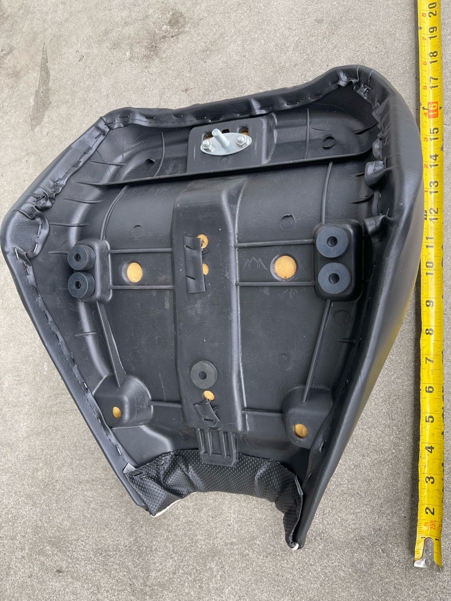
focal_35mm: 26
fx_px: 452
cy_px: 300
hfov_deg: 53.1
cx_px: 226
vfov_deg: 67.3
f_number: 1.6
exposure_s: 1/279
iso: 32
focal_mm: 5.1
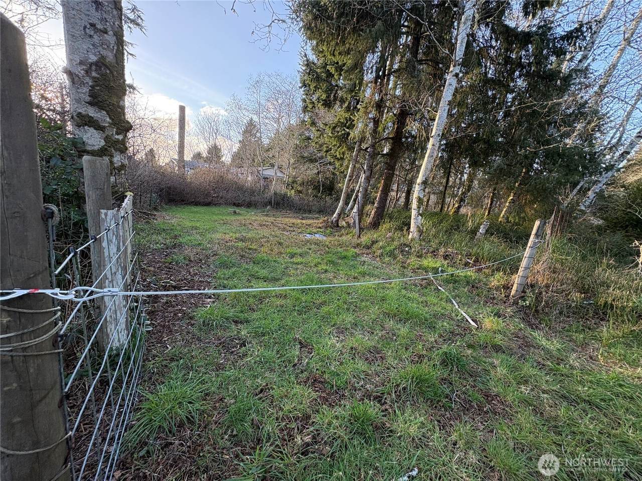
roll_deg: -6.7
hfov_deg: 102.1
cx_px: 321
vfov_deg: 85.7
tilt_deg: -10.5
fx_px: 260
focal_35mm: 14
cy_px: 240
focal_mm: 2.22
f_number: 2.2
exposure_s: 1/131
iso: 125
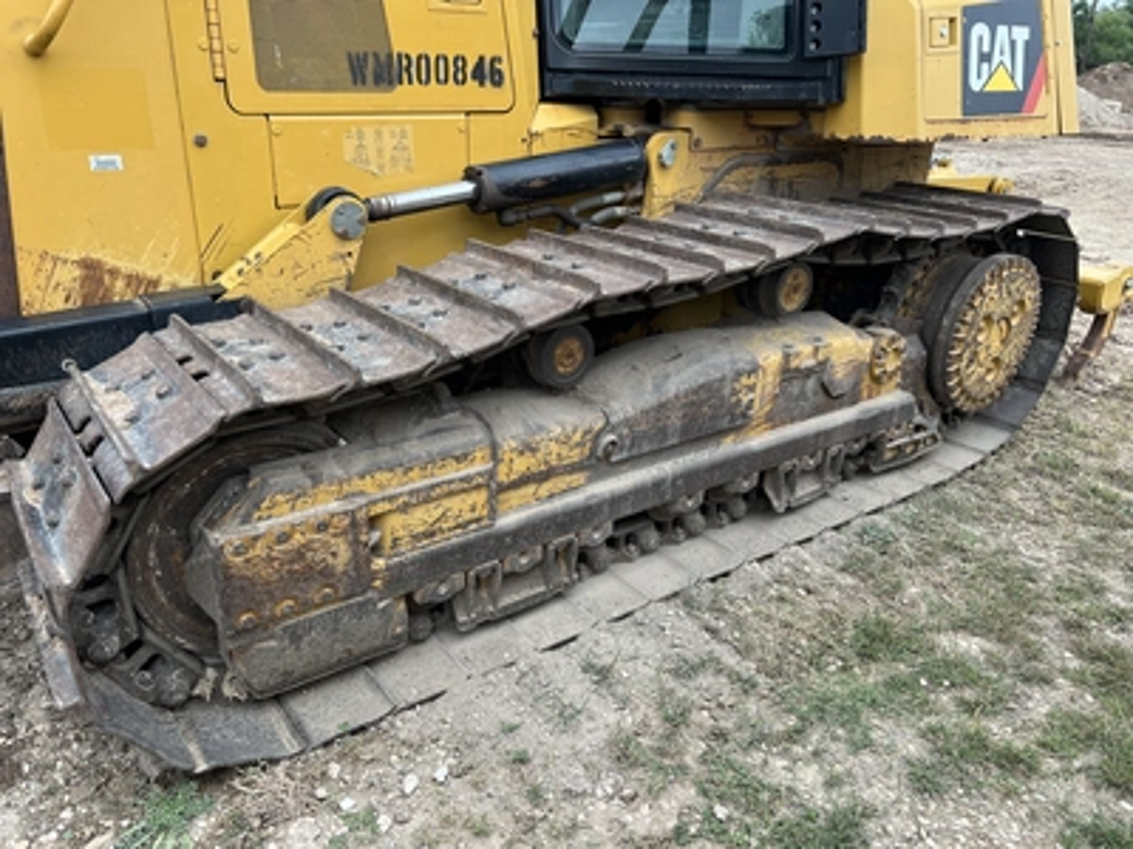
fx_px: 851
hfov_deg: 67.3
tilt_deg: -20.3
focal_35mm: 26
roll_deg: -2.0
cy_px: 424
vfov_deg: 53.1
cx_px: 566
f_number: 1.5
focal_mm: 5.7
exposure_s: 1/567
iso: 50
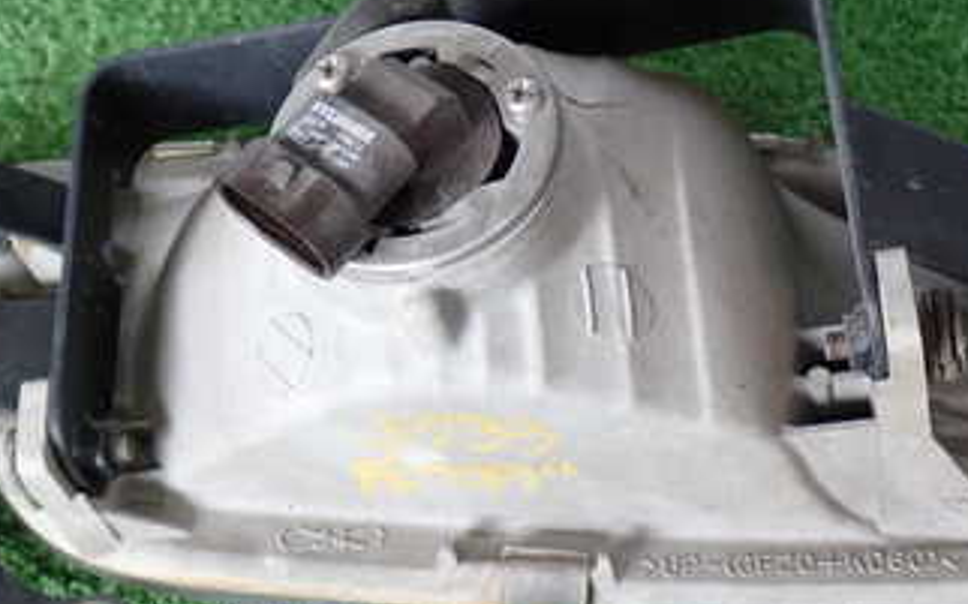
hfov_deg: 25.5
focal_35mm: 81
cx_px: 469
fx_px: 2136
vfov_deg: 16.1
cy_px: 340
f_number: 2.8
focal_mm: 7.31
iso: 200
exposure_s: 1/40
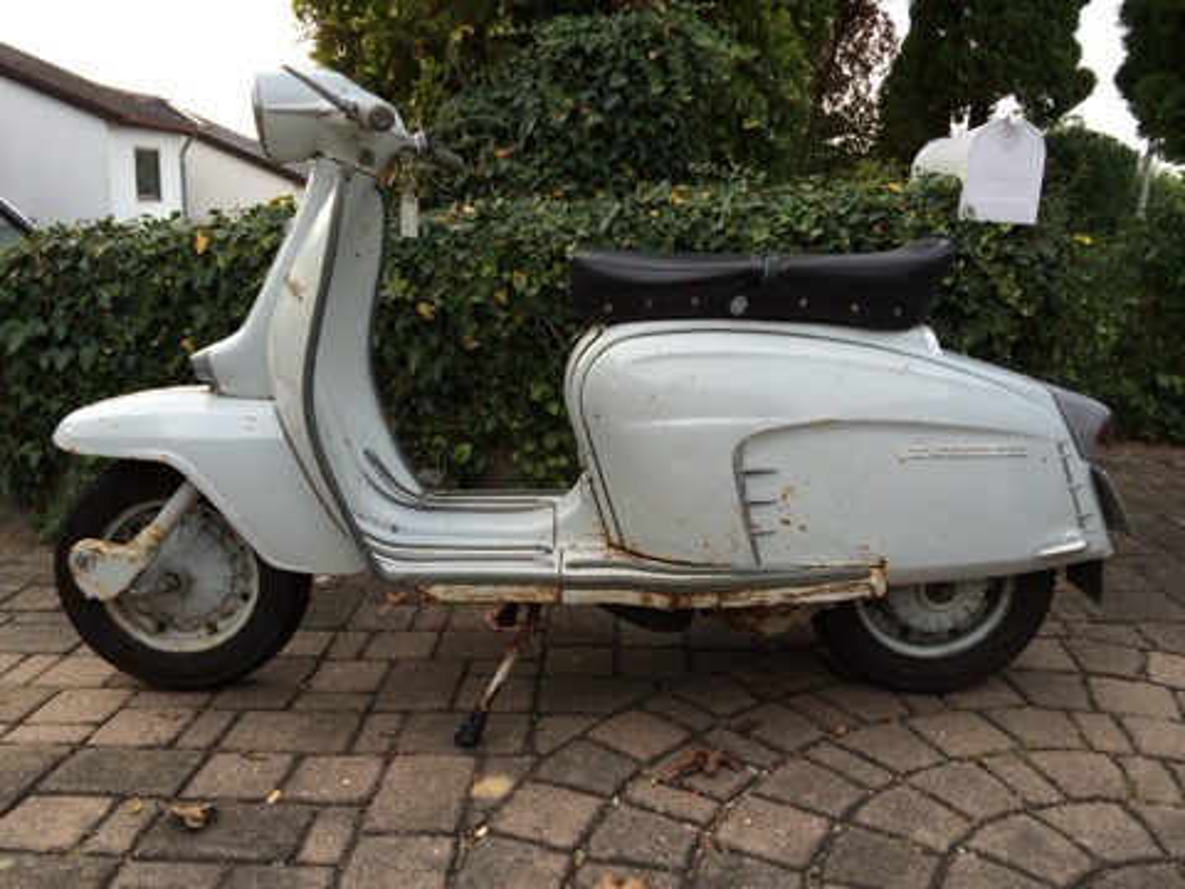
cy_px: 444
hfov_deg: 60.0
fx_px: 1027
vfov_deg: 46.8
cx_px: 592
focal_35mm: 30
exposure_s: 1/297
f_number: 2.2
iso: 32
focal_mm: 4.12
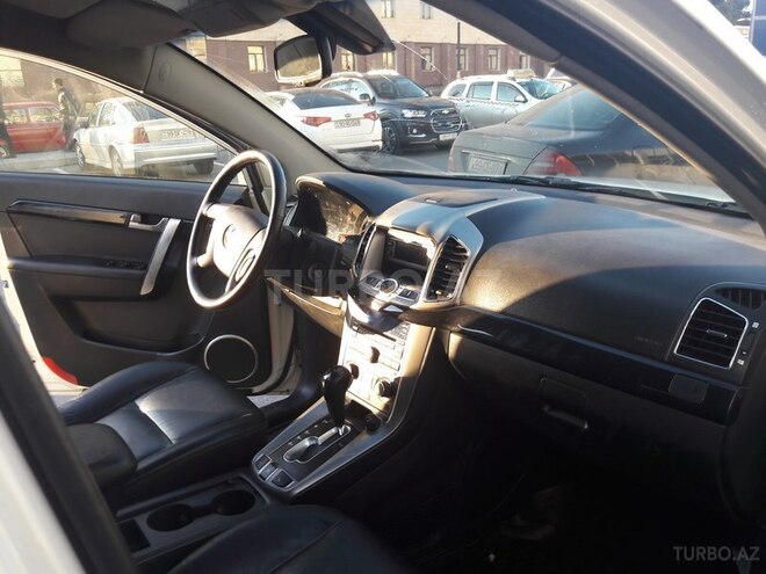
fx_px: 620
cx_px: 383
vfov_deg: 49.7
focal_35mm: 28
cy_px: 287
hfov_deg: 63.4
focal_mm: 3.7
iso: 40
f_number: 1.9
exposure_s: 1/50
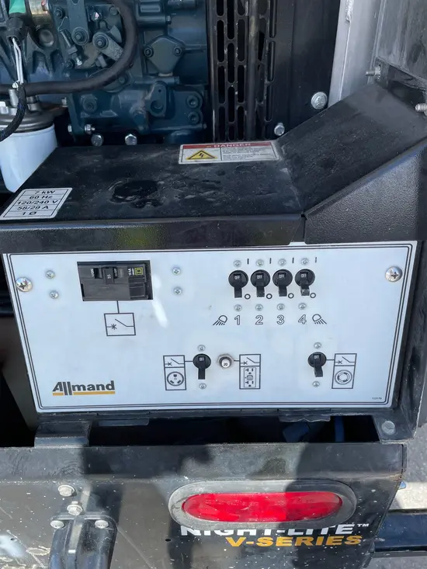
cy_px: 284
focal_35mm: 26
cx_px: 214
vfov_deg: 67.3
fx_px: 428
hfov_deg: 53.1
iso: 50
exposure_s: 1/1689
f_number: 1.6
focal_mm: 4.2
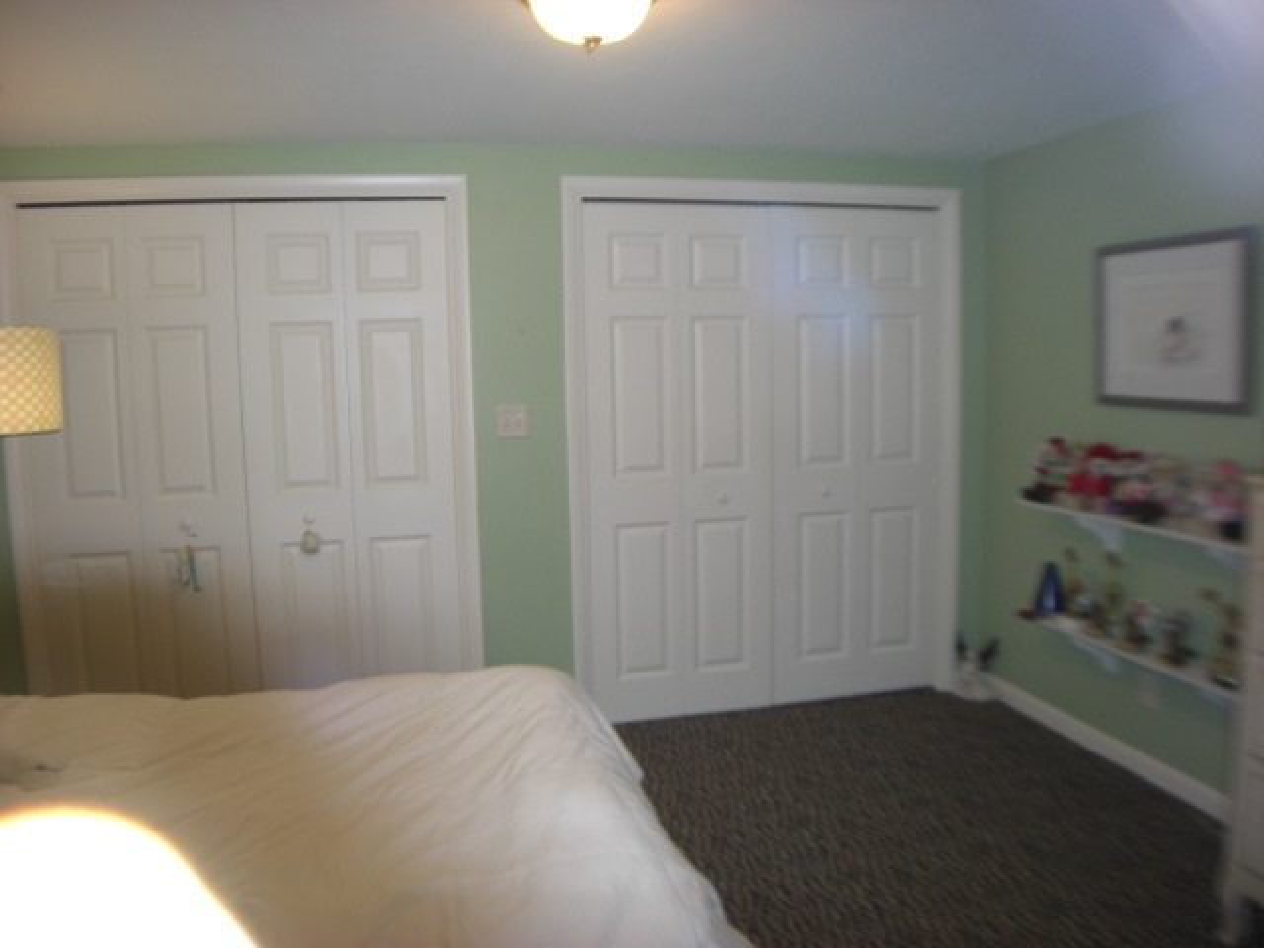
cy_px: 474
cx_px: 632
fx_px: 1388
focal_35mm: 38
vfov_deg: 37.7
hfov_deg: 49.0
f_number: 2.8
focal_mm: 7.9
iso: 200
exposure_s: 1/60
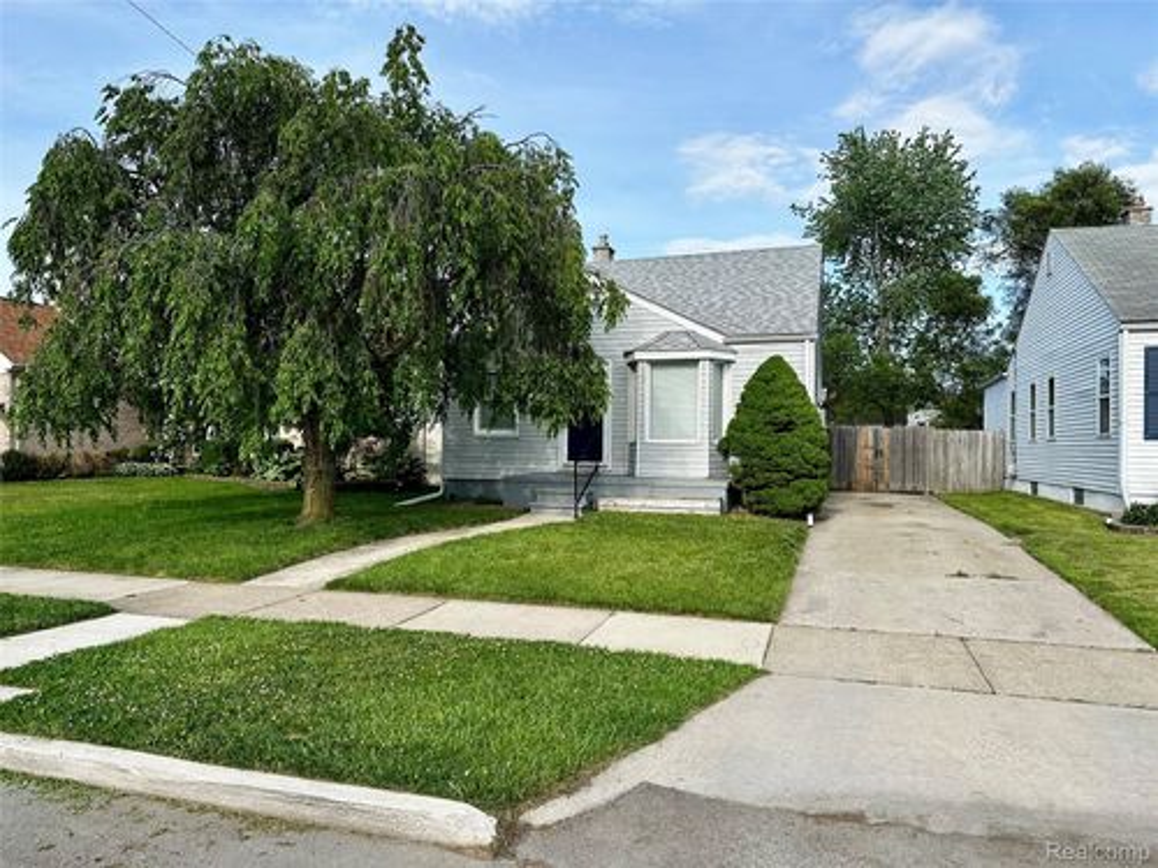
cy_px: 434
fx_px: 803
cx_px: 579
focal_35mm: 24
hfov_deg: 71.6
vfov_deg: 56.8
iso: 80
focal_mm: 6.86
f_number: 1.78
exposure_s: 1/2591
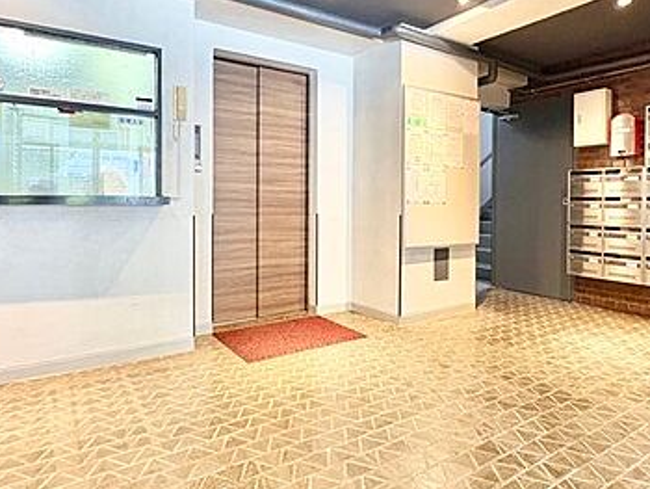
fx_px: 451
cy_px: 208
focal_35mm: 24
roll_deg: +0.0
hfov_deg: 70.9
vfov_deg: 56.6
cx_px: 388
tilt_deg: -0.2
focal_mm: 2.22
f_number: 2.2
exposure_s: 1/50
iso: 500
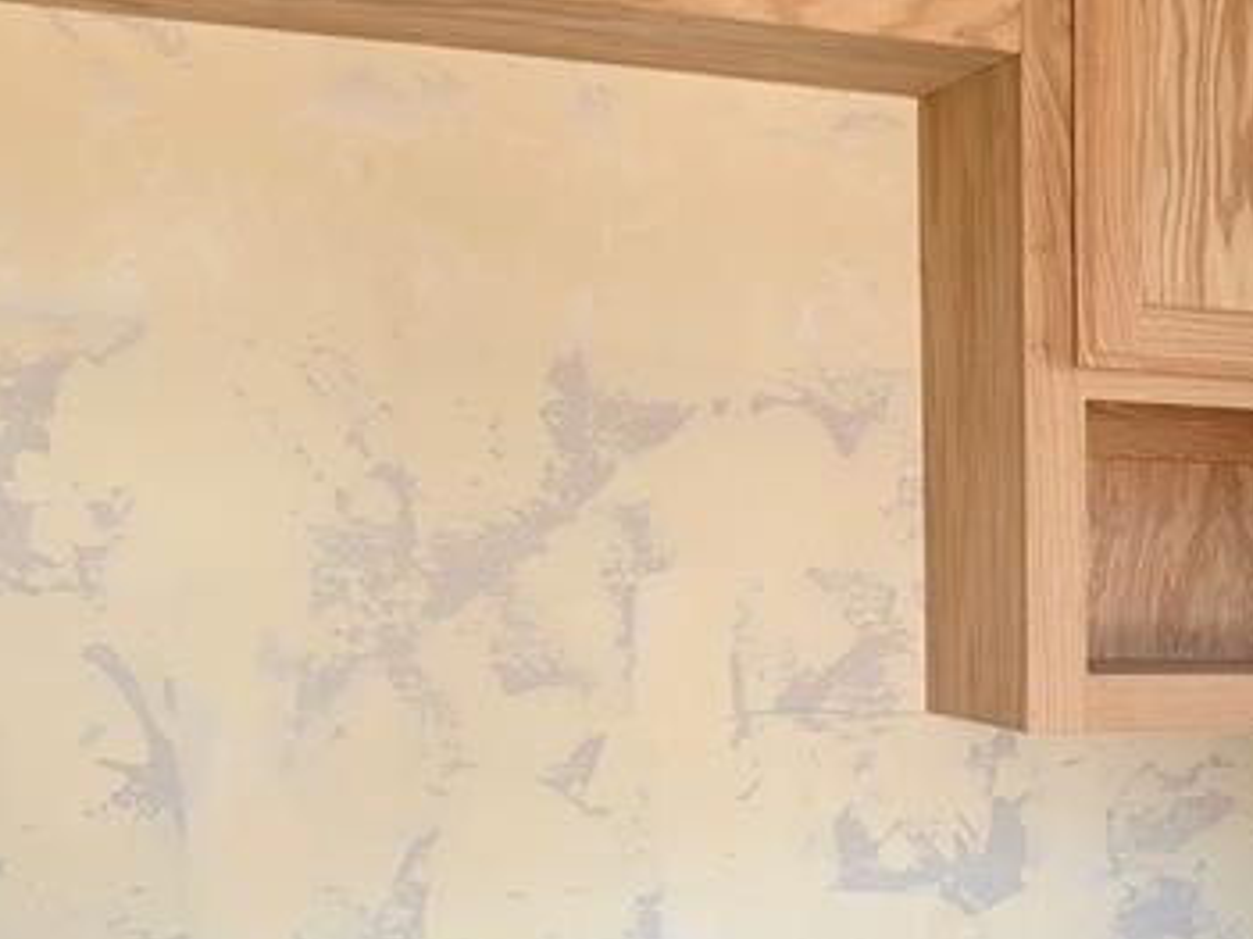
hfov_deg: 24.7
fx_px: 2533
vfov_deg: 20.6
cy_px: 853
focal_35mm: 70
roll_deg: -1.3
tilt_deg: -6.3
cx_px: 1564
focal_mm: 6.93
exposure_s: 1/225
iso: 200
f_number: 1.8
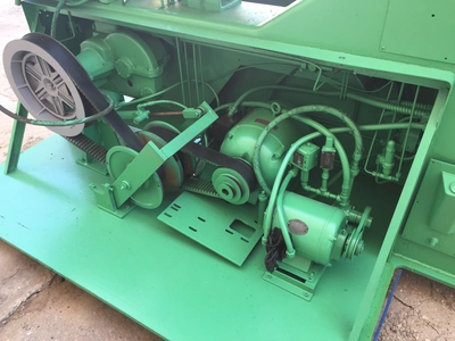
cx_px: 228
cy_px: 170
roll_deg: +4.0
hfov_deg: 61.7
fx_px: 381
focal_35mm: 29
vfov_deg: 48.2
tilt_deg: -40.2
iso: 32
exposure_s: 1/60
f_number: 2.2
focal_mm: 4.15
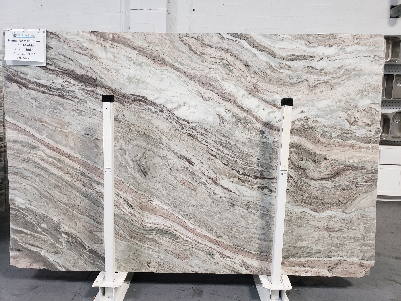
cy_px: 150
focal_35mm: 26
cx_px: 200
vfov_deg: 53.1
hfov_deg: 67.3
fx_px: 301
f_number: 2.4
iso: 250
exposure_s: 1/40
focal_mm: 4.3
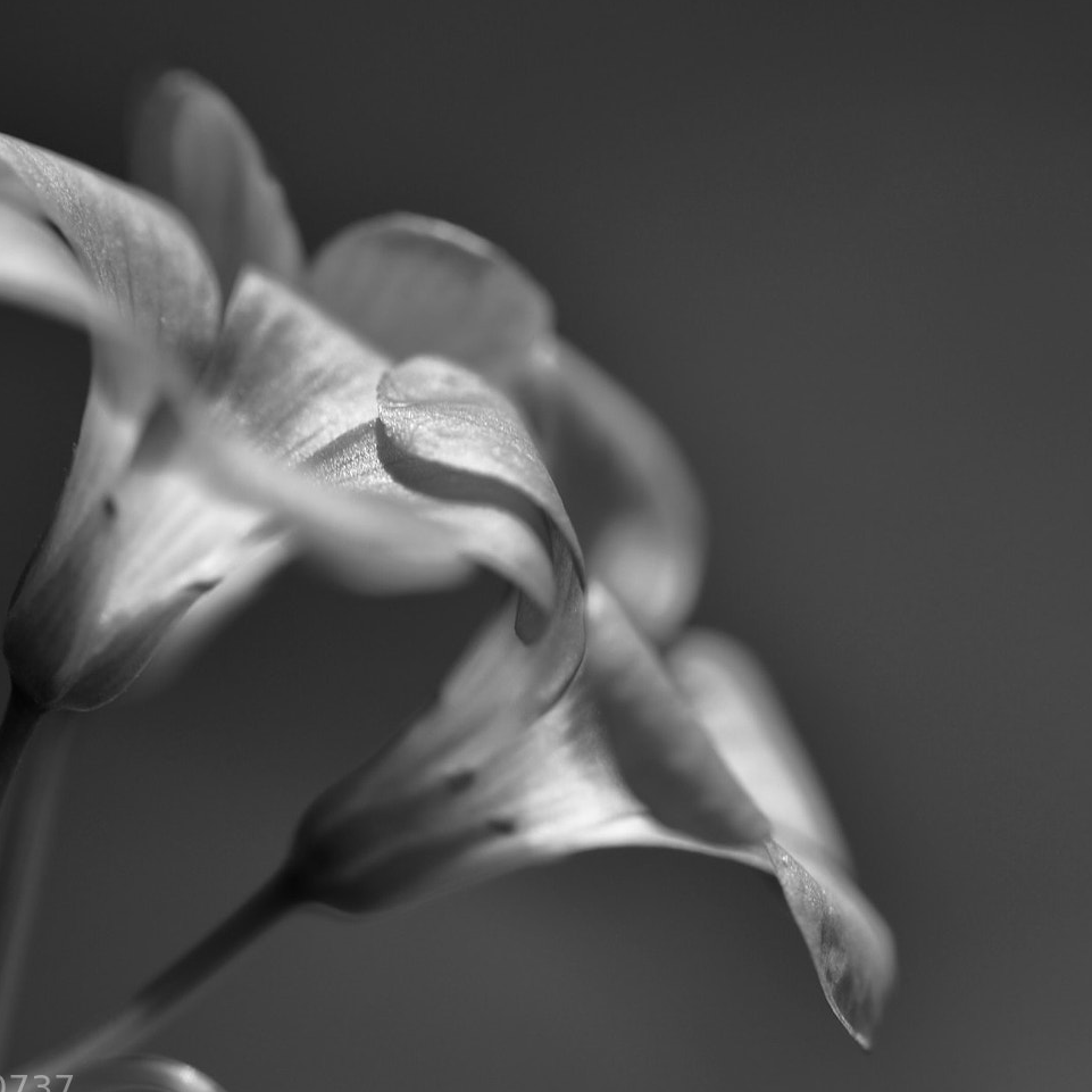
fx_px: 7948
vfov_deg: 7.9
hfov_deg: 7.9
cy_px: 572
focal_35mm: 223
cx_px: 389
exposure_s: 1/250
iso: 100
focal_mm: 105
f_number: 5.6
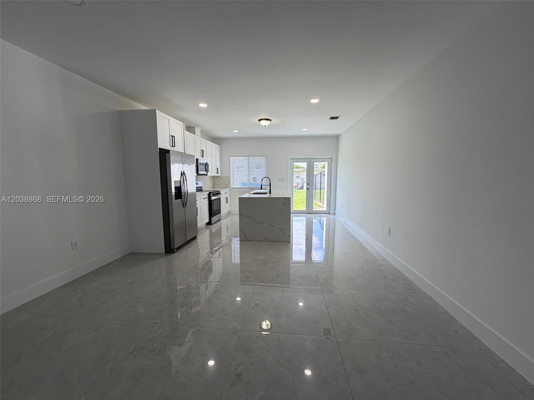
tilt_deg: -6.6
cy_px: 200
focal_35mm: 14
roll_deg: +0.3
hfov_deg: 102.1
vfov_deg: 85.7
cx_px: 267
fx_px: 216
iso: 100
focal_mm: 2.22
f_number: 2.2
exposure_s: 1/121
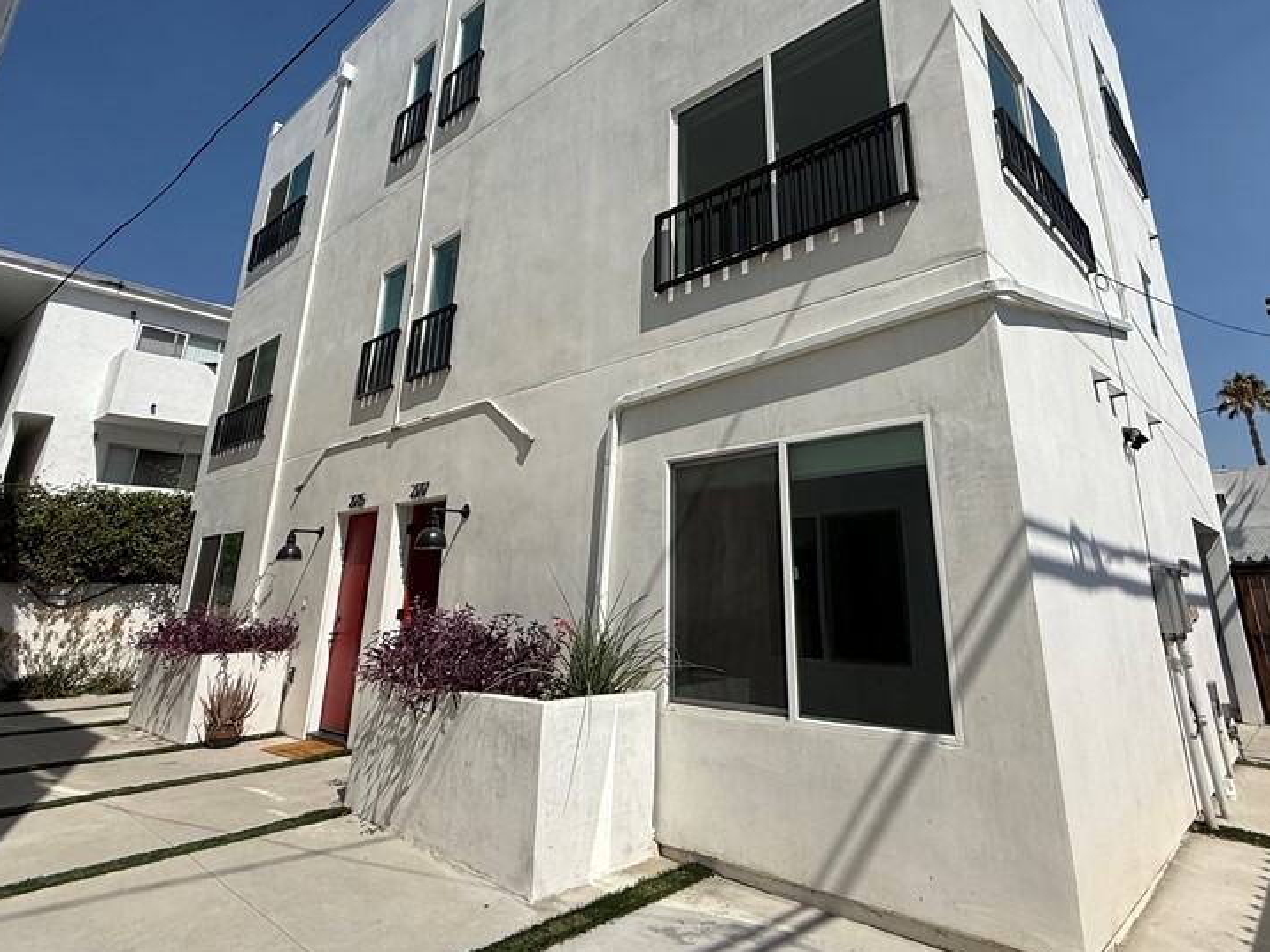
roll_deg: +0.1
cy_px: 365
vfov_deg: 65.1
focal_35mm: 20
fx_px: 734
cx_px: 698
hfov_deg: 81.5
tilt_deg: +18.6
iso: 50
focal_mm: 2.22
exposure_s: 1/5618
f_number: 2.2
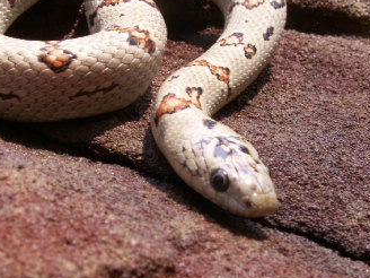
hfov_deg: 16.3
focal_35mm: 121
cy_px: 76
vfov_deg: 12.2
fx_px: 1293
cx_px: 149
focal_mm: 10.28
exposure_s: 1/100
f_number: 5.6
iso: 50
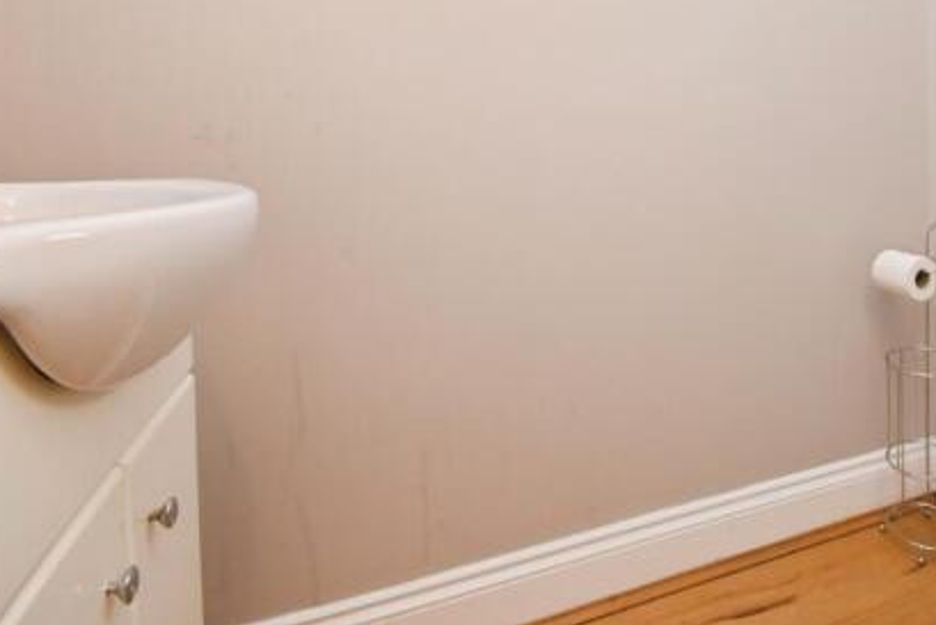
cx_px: 681
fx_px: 624
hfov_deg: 69.7
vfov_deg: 50.1
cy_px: 127
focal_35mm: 24
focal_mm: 10
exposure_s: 1/30
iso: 1250
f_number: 8
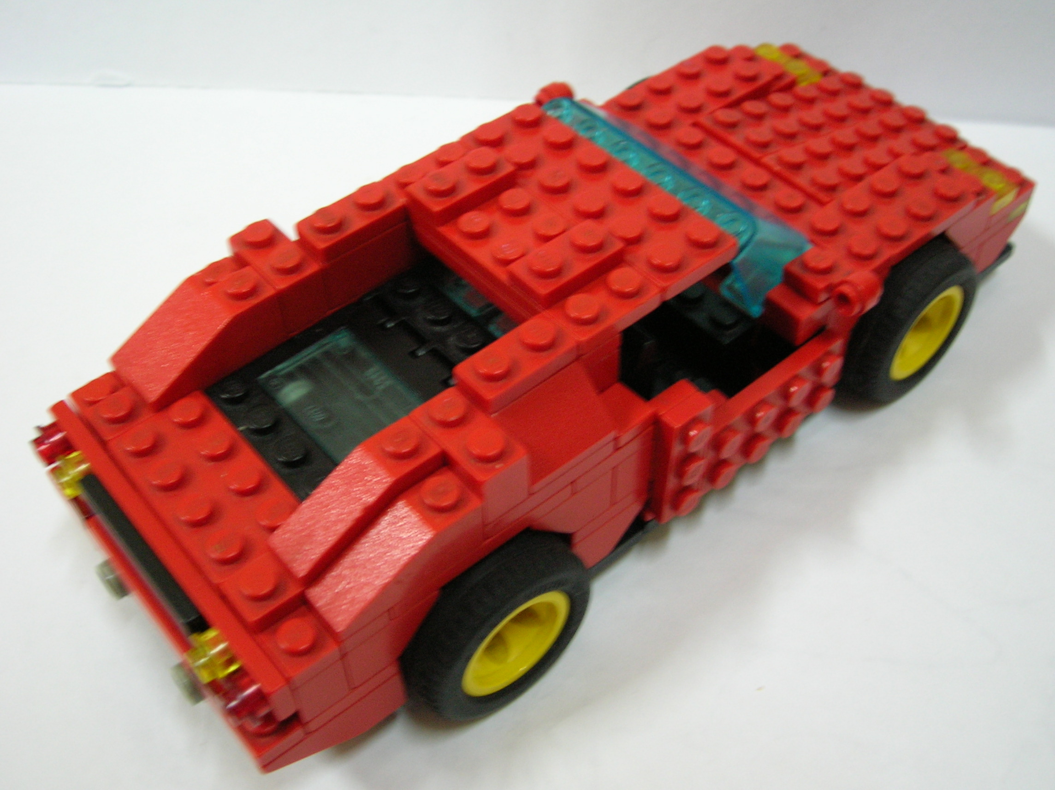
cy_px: 395
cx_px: 528
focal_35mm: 38
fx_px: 1157
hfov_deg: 49.0
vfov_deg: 37.7
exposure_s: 1/2.6
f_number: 3
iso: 100
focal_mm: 6.4
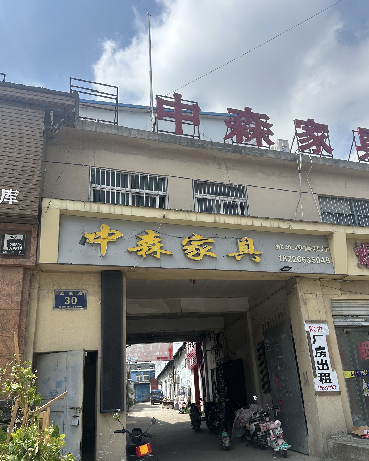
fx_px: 369
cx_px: 196
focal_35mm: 27
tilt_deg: +18.6
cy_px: 265
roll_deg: +3.8
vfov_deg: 63.7
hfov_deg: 53.1
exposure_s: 1/4762
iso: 80
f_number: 1.78
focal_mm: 6.86
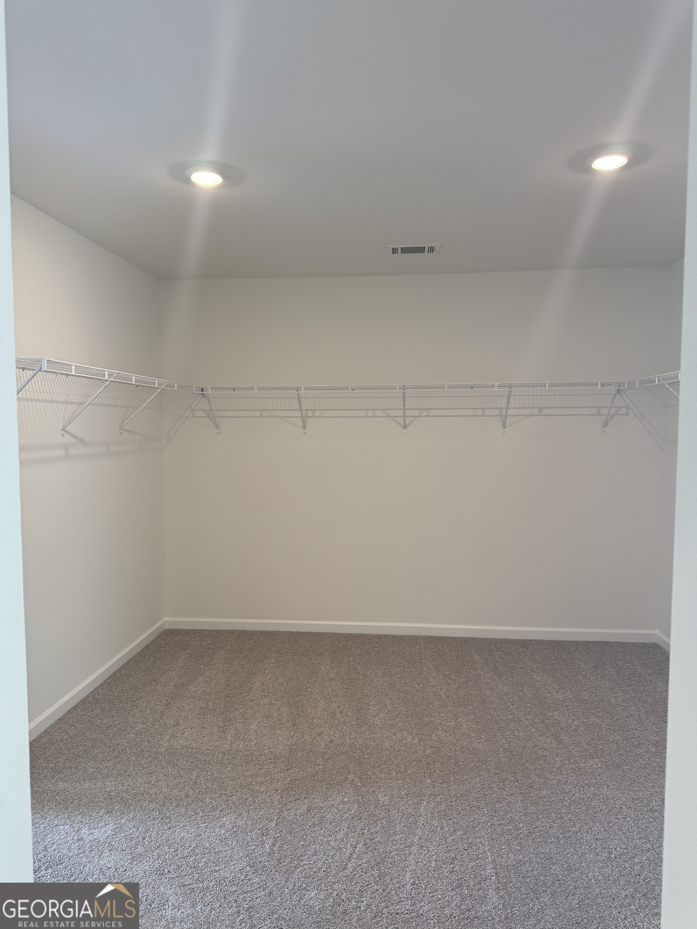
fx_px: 644
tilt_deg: -2.5
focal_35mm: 24
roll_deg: -0.5
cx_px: 348
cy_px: 464
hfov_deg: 56.8
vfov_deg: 71.6
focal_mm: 6.76
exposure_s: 1/166
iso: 200
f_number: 1.78
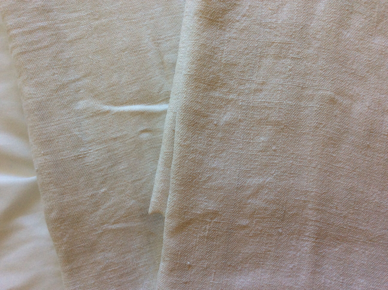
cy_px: 145
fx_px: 358
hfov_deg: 56.9
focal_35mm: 32
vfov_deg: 44.1
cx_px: 194
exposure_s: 1/50
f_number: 2.4
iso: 40
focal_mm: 3.3
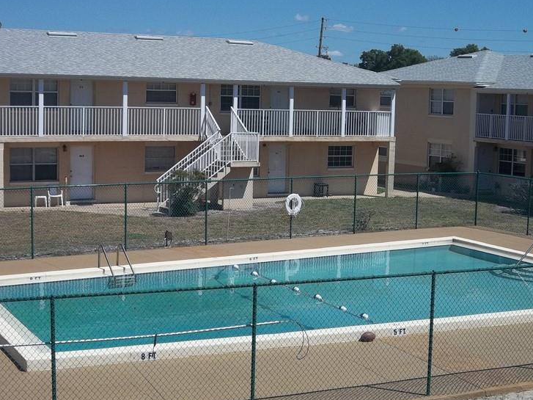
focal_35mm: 62
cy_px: 208
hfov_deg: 31.2
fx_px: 954
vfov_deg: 23.6
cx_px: 293
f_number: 11.3
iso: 80
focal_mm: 7.8
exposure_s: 1/250
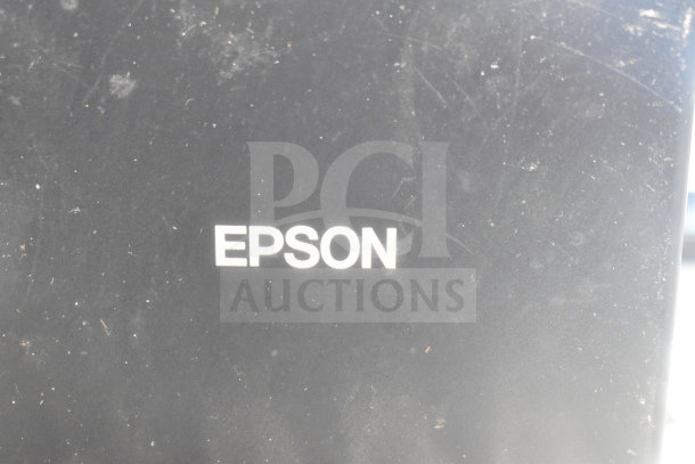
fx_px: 1014
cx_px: 348
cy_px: 232
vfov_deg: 25.8
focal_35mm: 52
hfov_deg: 37.8
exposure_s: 1/60
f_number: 4.5
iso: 7200
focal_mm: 35
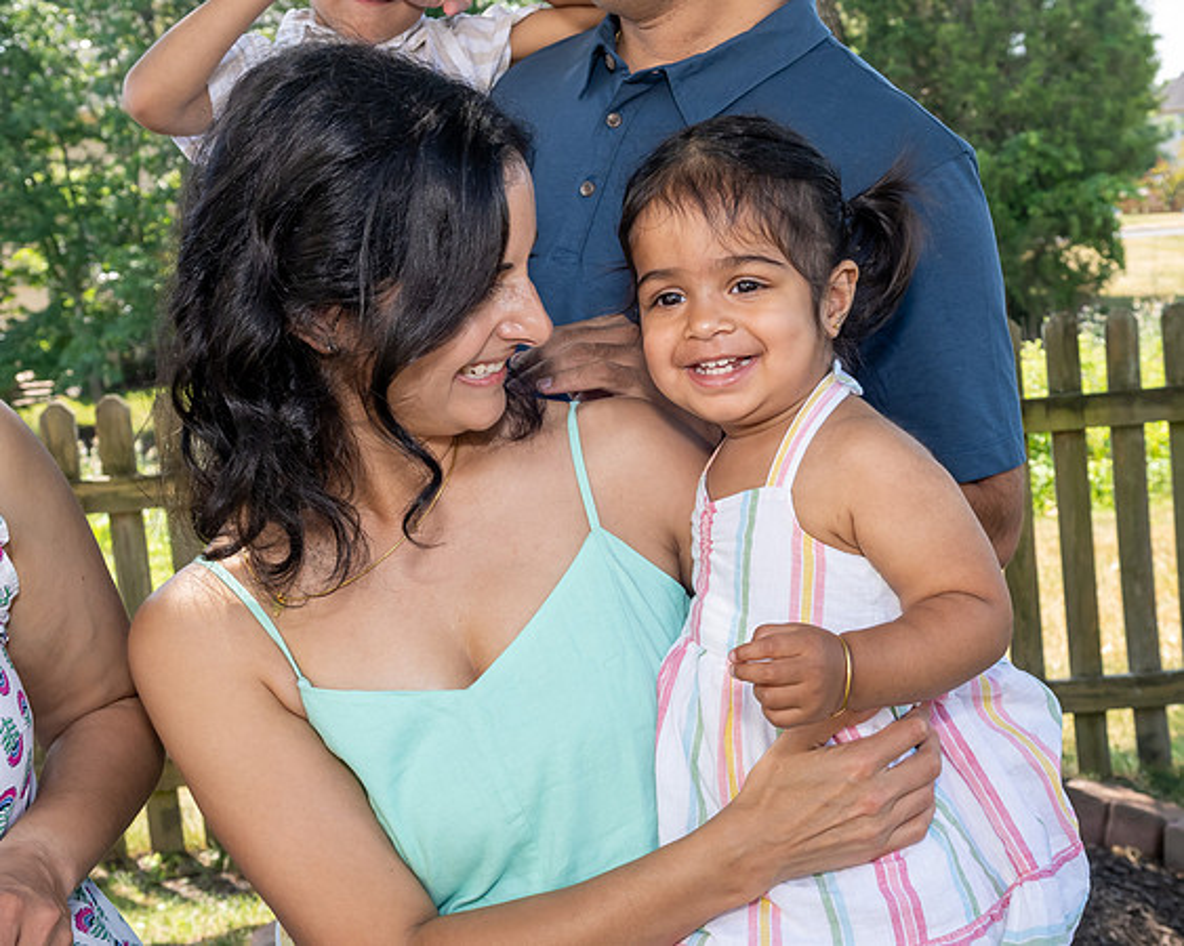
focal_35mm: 52
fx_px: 1832
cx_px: 697
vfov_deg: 28.9
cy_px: 423
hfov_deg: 35.7
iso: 450
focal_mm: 28
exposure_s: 1/250
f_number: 6.3
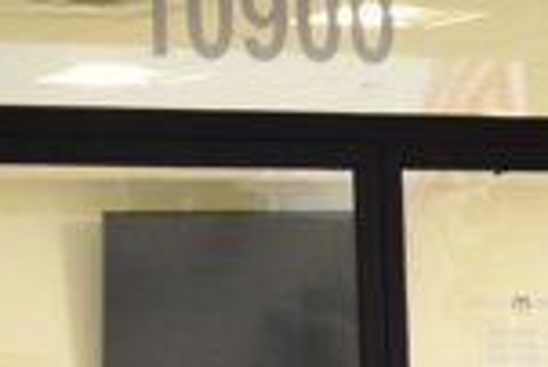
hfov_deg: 7.5
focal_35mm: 264
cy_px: 570
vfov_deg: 5.2
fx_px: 4022
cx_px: 1121
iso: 560
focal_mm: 26
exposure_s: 1/60
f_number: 4
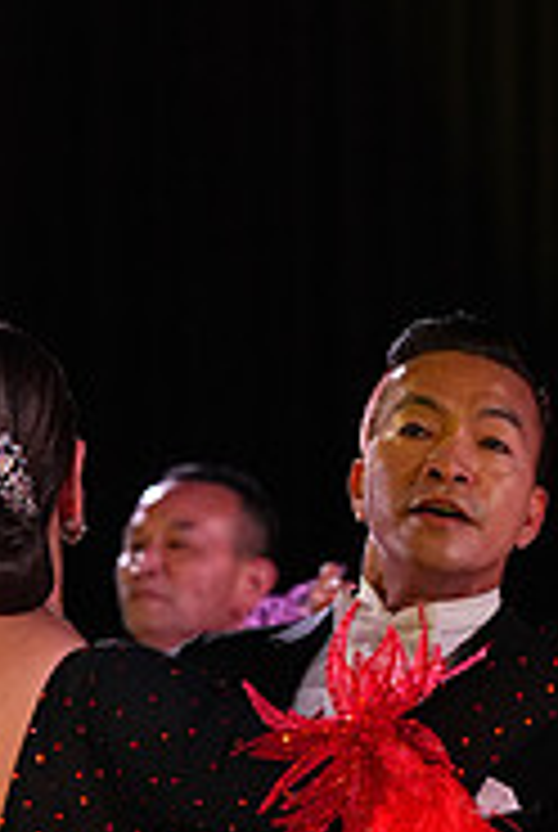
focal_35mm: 438
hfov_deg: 3.1
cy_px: 1241
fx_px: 10145
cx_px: 430
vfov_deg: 4.7
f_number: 5
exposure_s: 1/250
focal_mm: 140
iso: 4000
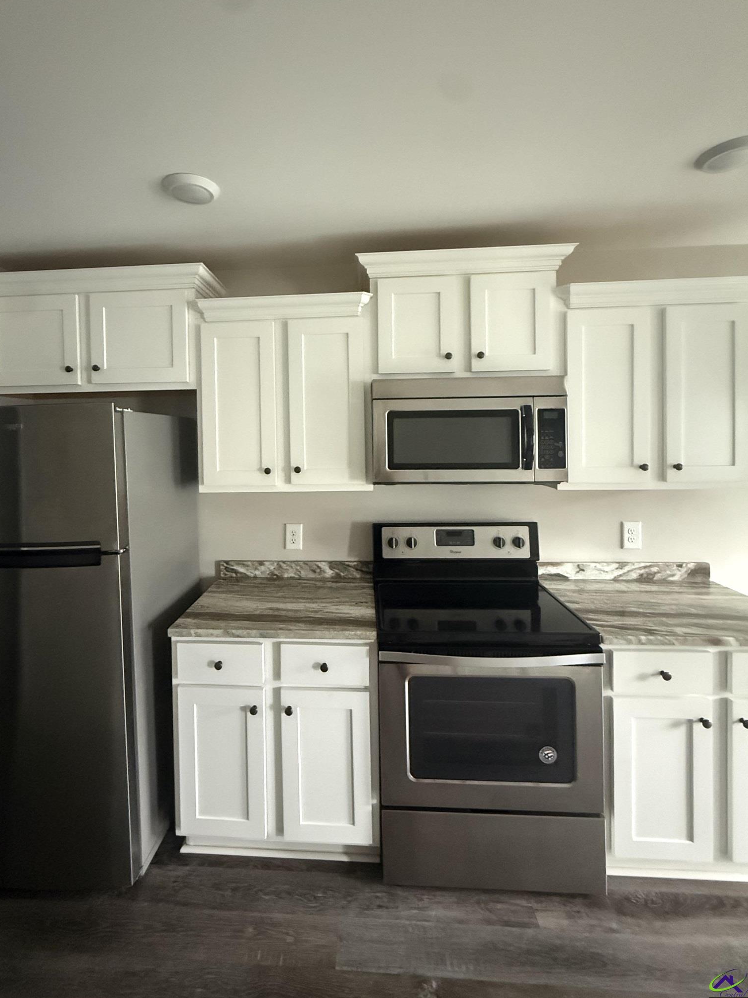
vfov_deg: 94.2
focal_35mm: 16
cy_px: 446
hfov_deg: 77.8
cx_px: 329
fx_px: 461
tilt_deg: +0.4
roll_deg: +0.2
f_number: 2.2
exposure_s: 1/56
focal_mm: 2.22
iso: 1600
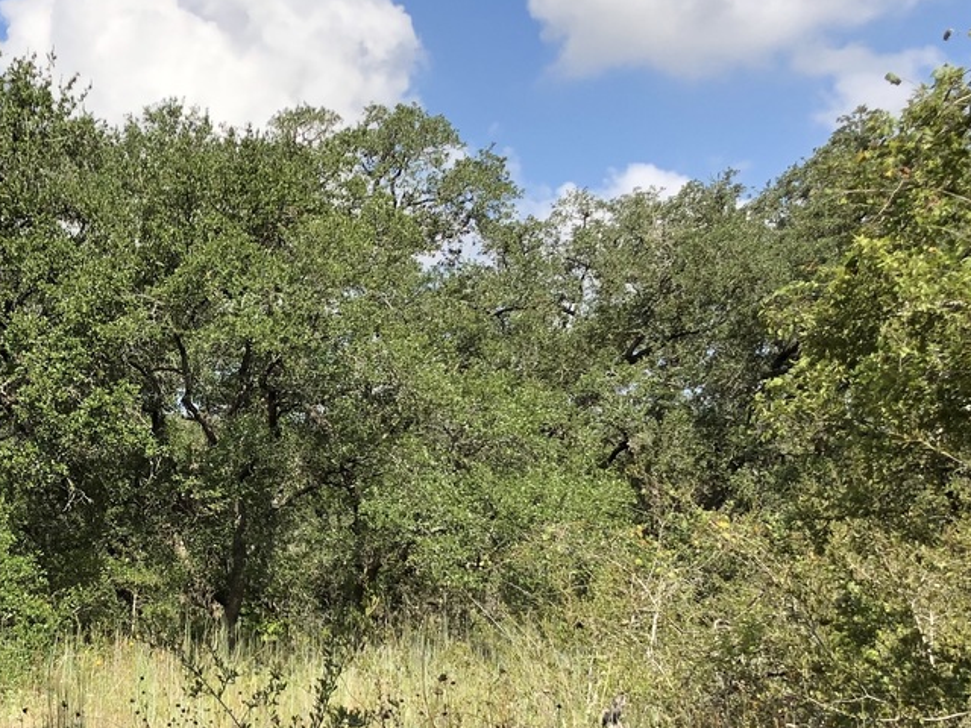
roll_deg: -1.6
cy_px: 514
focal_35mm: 63
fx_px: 1767
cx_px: 99
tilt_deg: +2.3
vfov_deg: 23.1
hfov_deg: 29.5
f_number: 1.8
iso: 20
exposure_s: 1/1372
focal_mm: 4
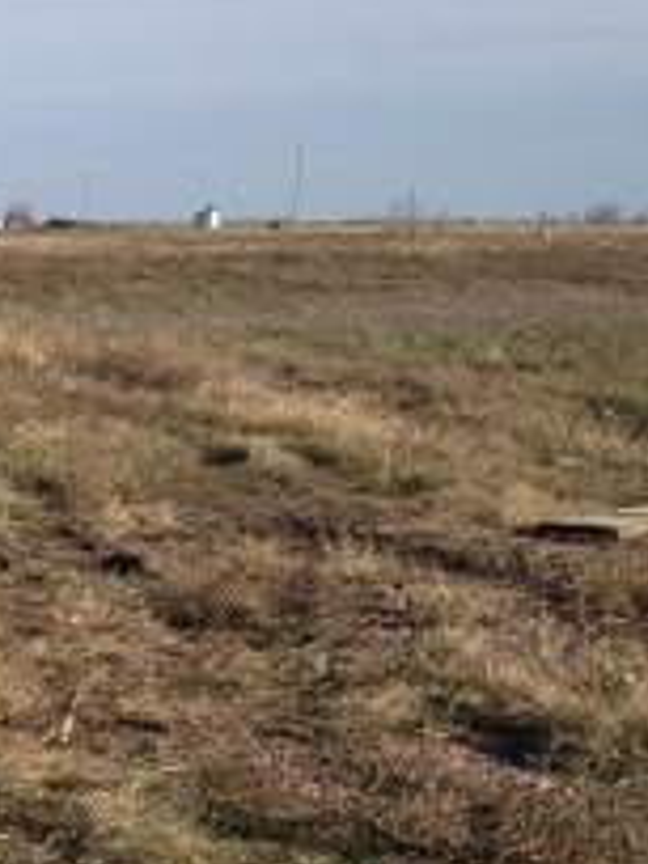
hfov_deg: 12.4
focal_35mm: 110
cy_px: 449
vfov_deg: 17.9
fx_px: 2746
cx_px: -500
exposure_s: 1/1577
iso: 50
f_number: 2.4
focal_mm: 4.28
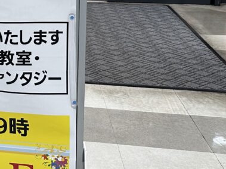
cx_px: -86
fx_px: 529
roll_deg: +0.5
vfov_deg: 17.4
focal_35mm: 81
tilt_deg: -9.0
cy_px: -35
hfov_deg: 21.3
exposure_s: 1/120
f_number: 1.78
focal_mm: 6.86
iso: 100
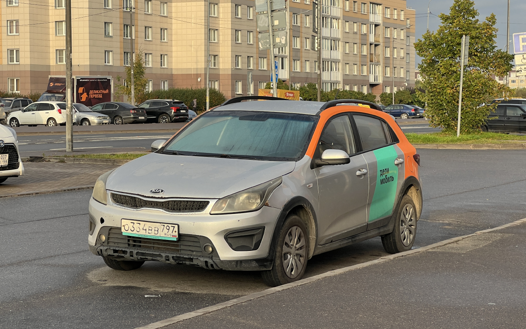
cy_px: 159
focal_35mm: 82
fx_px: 1176
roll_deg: +0.5
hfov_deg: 25.2
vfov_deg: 15.9
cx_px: 262
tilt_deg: -1.8
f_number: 2.8
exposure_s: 1/167
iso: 32
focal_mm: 9
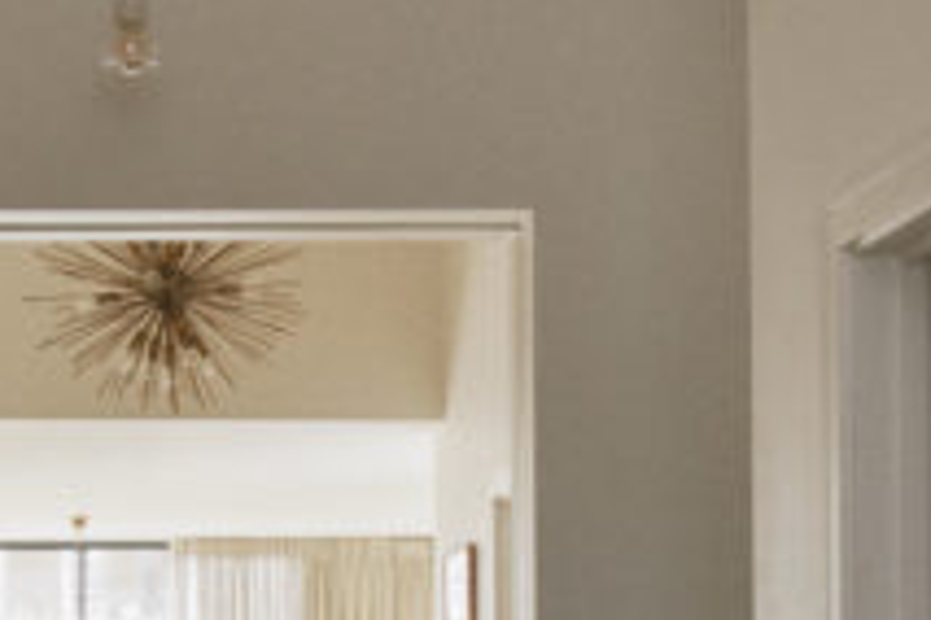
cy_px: 729
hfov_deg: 22.2
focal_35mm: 90
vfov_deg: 14.7
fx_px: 2327
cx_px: 127
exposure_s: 1/4
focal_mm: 16.5
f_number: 10
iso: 200
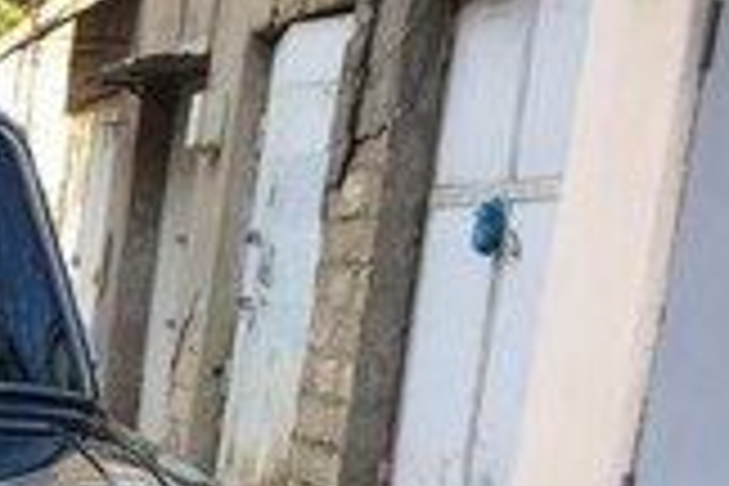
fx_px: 2491
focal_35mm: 123
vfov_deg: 10.7
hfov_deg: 15.2
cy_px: 745
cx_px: -405
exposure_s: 1/163
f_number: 2.2
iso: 32
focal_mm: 4.15
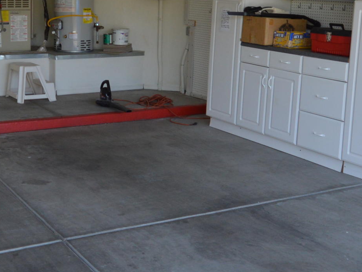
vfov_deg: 25.7
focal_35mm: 56
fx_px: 586
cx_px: 106
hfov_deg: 33.9
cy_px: 63
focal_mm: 12
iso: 400
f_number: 5.6
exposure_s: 1/125
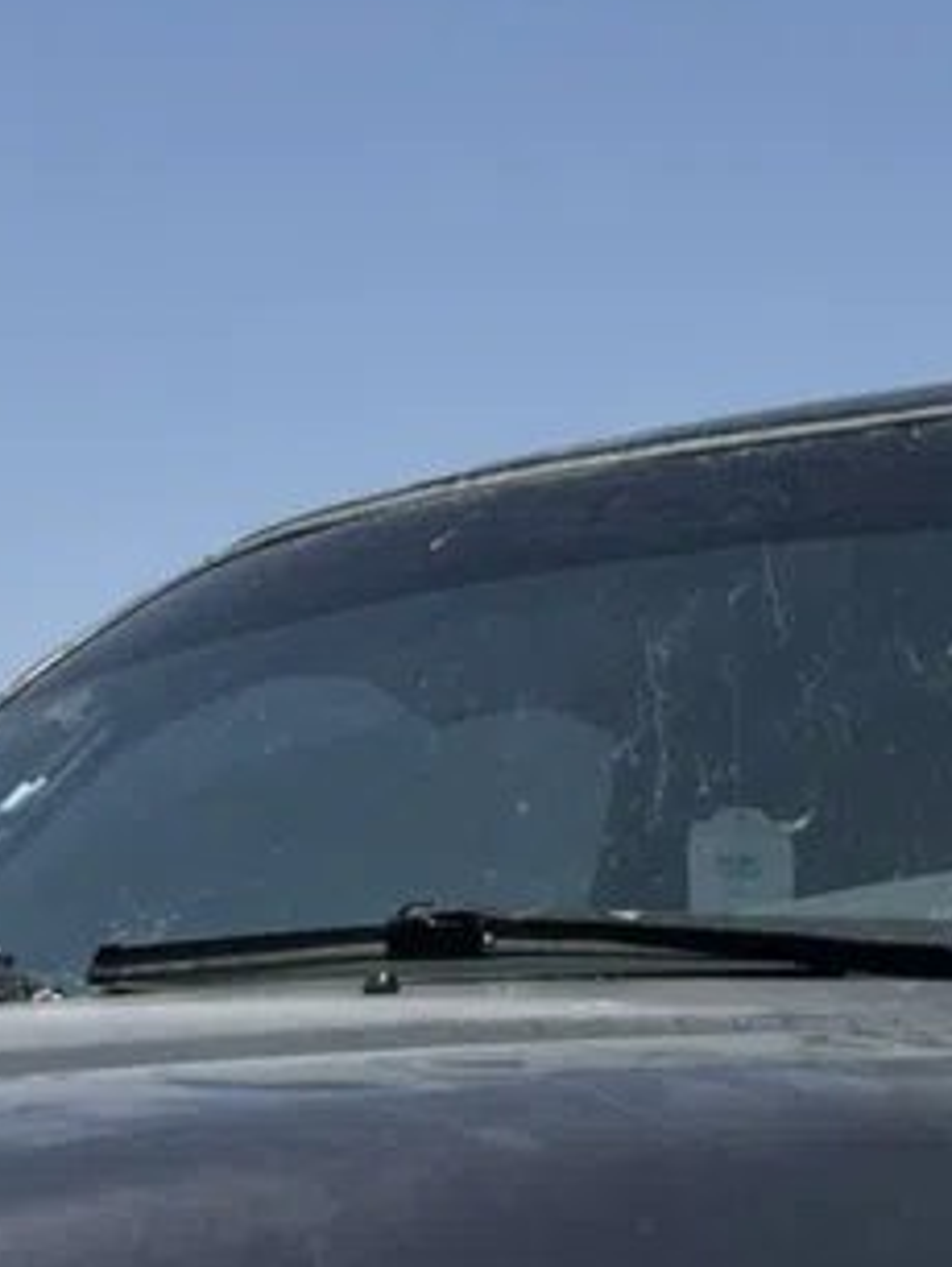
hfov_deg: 12.3
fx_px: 4248
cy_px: 2122
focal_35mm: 116
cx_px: 1291
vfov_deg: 15.2
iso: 50
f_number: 1.5
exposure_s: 1/4115
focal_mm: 5.7
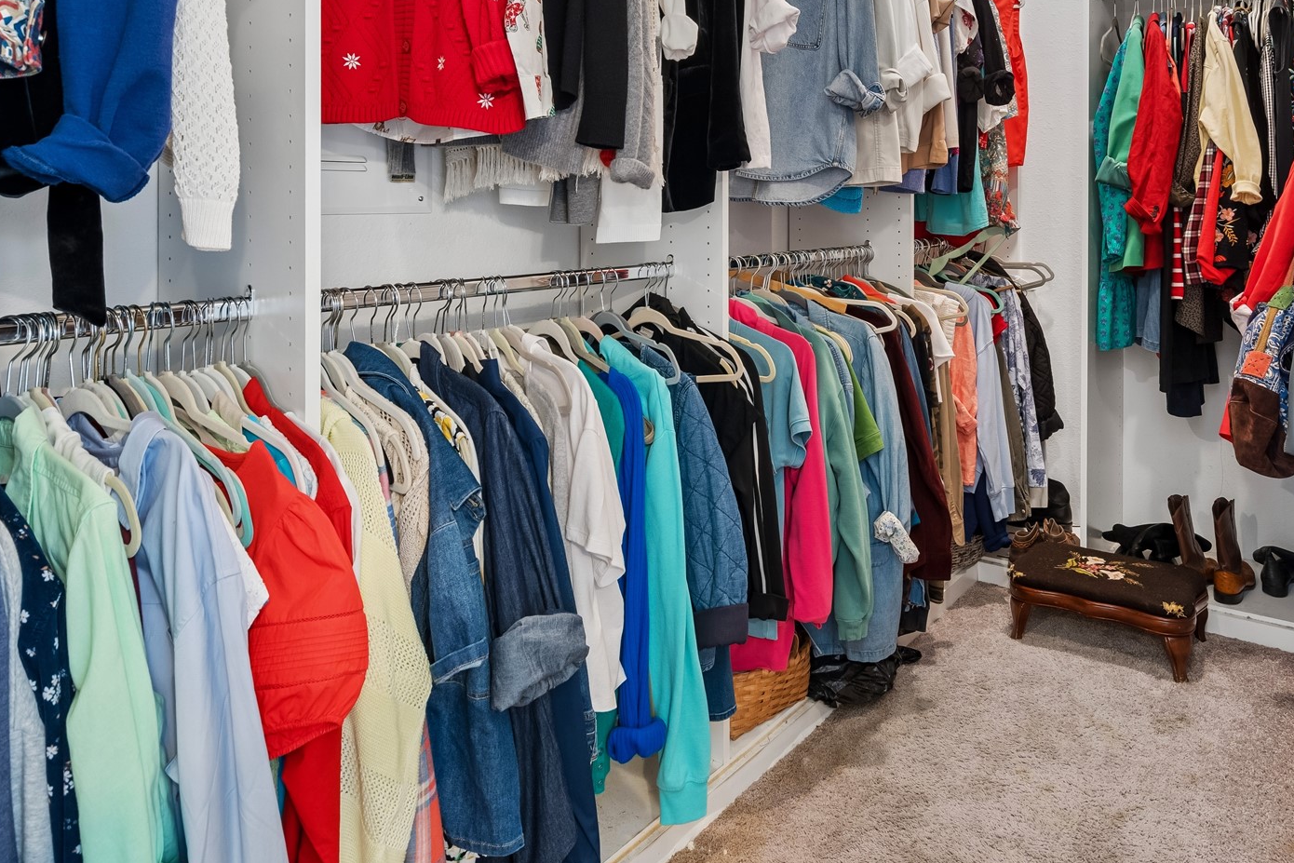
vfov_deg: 49.0
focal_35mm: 25
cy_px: 201
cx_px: 809
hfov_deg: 70.4
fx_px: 899
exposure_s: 1.3
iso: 200
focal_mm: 16
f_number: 8
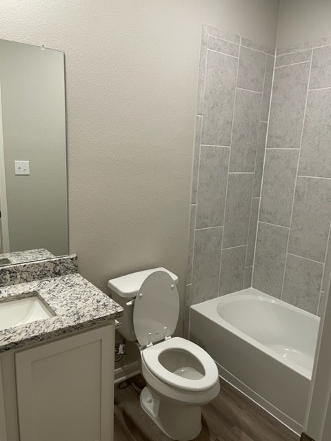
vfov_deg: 67.3
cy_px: 220
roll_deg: -1.9
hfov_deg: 53.1
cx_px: 166
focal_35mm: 26
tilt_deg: -11.1
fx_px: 331
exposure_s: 1/60
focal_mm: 4.2
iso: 80
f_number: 1.6
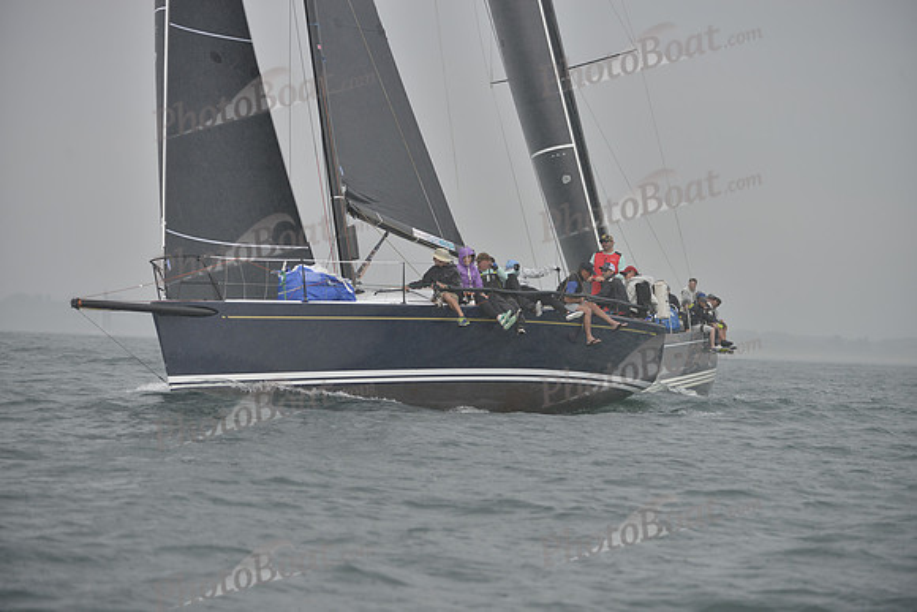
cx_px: 458
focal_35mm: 200
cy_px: 306
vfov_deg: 6.9
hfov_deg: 10.3
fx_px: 5095
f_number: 4.5
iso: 280
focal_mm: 200
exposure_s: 1/800
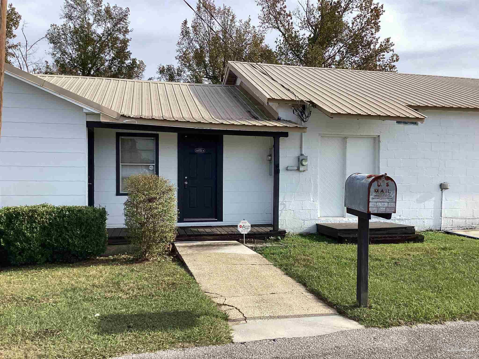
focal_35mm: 31
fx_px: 429
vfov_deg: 45.4
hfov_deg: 58.4
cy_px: 180
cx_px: 240
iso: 25
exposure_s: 1/886
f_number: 2.4
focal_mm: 3.3
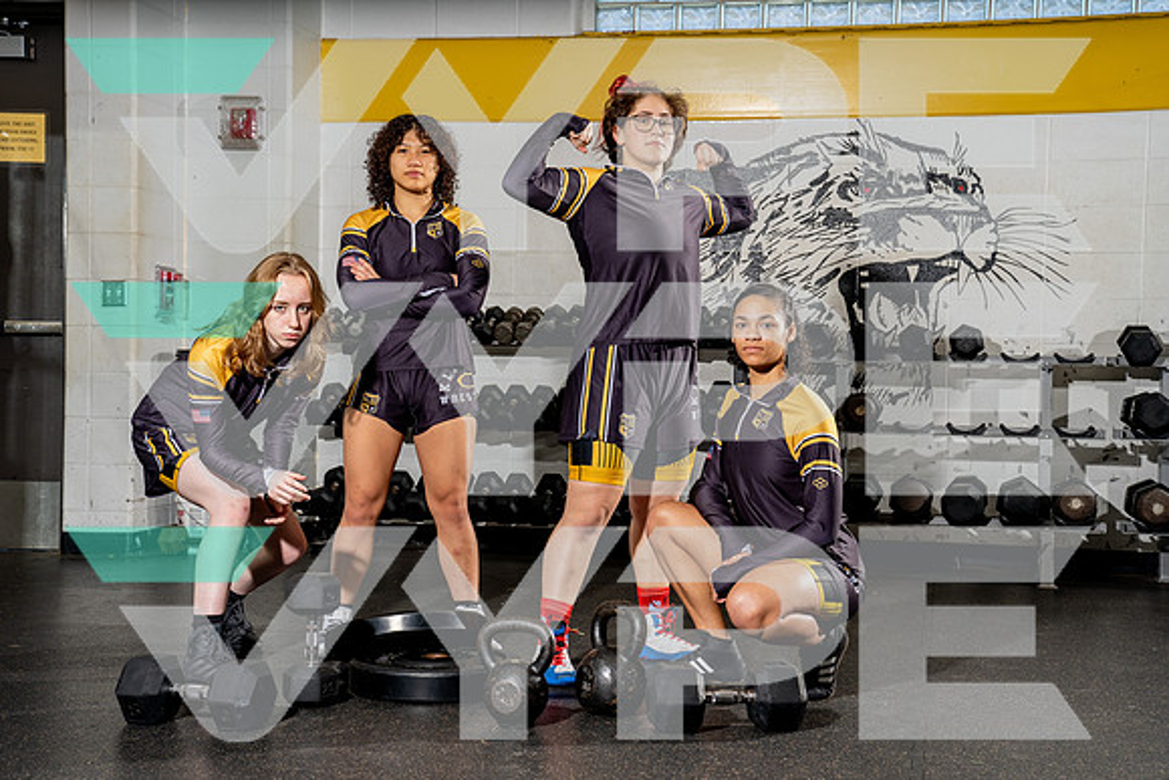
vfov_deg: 23.4
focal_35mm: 58
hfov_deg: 34.5
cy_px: 390
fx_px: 1884
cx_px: 584
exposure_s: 1/200
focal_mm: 58
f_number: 8
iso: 200
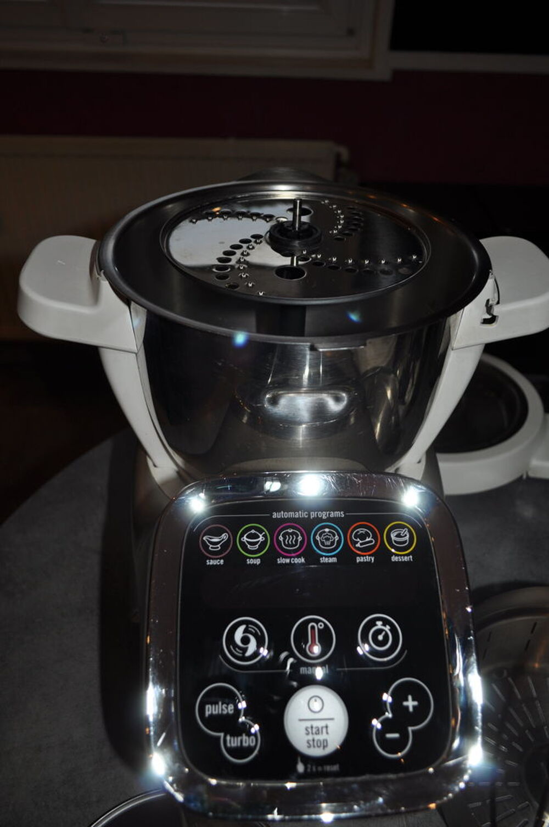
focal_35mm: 27
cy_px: 414
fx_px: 619
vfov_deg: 67.4
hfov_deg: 47.8
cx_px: 274
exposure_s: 1/60
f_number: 3.5
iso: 200
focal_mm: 18
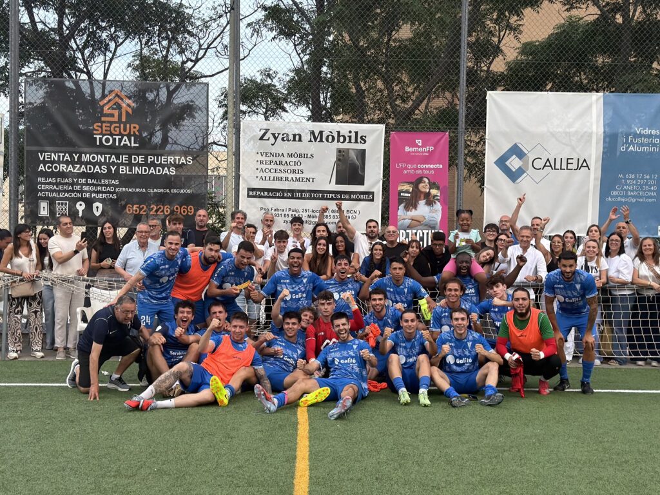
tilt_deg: +0.0
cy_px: 248
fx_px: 915
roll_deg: -2.2
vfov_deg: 30.3
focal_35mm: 48
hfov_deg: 39.7
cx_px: 330
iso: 320
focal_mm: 6.76
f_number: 1.78
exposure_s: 1/265
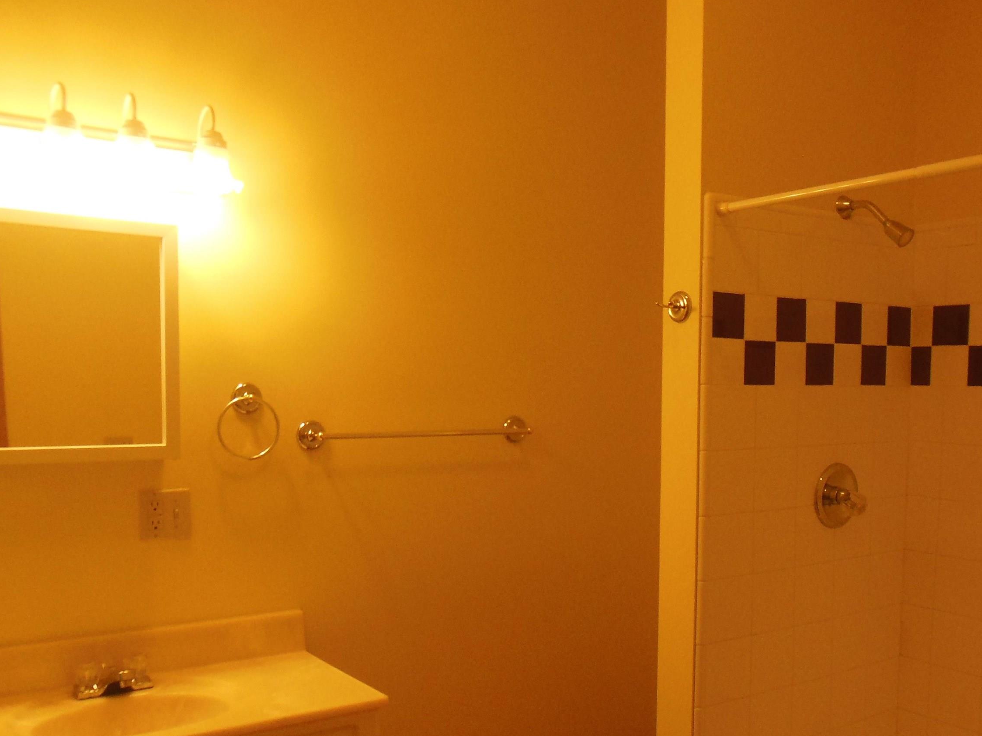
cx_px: 541
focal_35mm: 34
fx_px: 964
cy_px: 464
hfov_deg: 53.9
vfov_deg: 41.5
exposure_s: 1/60
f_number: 3.2
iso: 400
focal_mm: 4.5
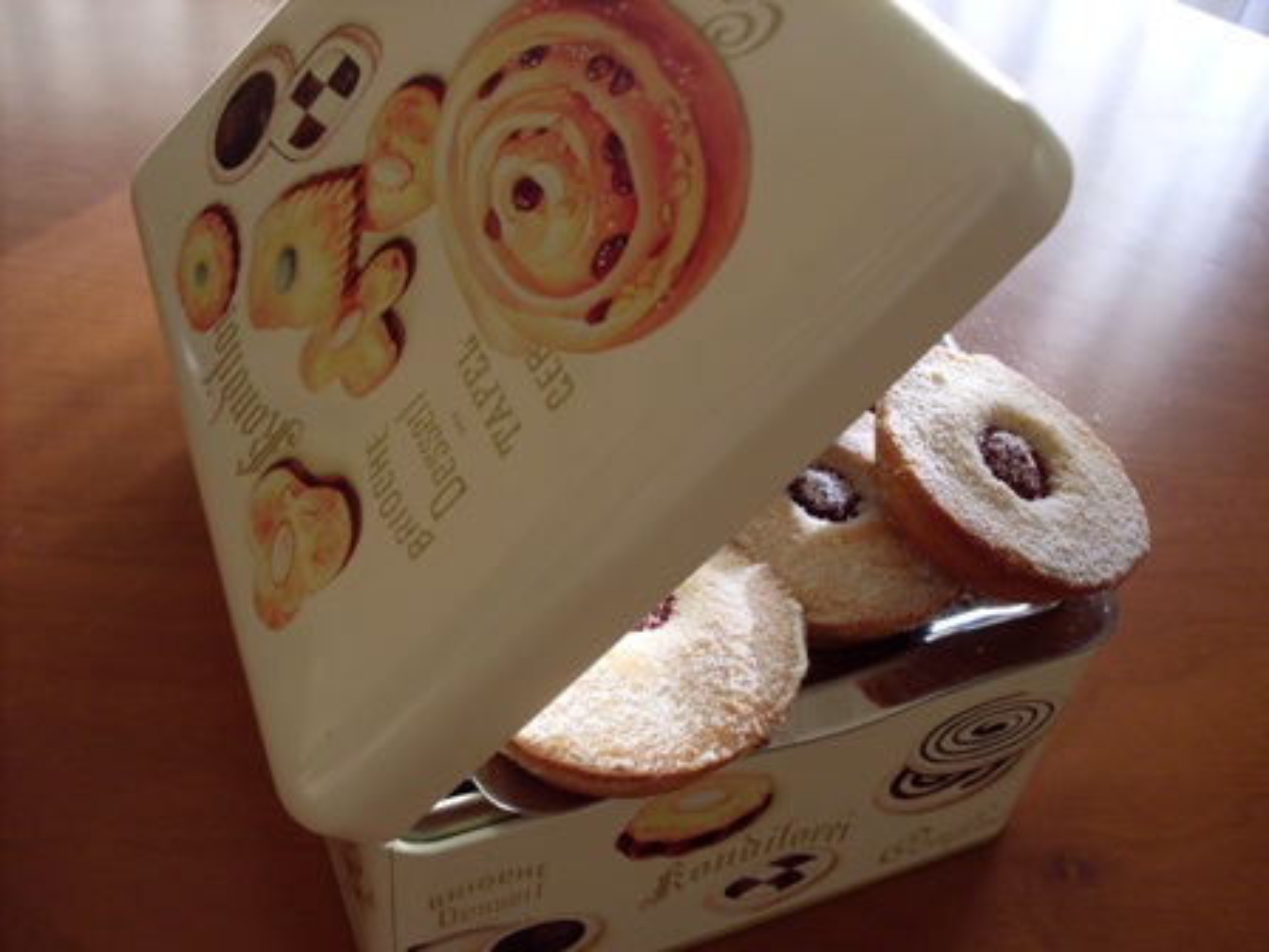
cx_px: 634
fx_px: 1393
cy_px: 476
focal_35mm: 38
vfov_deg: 37.7
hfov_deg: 49.0
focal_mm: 6.3
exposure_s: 1/45
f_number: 2.8
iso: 100
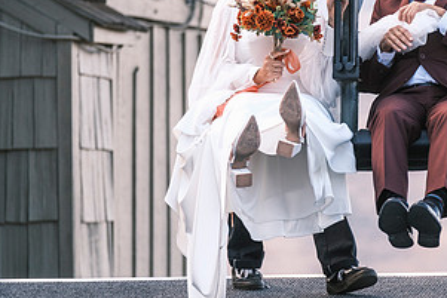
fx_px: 5031
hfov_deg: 5.1
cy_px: 127
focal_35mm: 405
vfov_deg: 3.4
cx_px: 328
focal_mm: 140
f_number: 2.8
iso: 400
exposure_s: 1/680
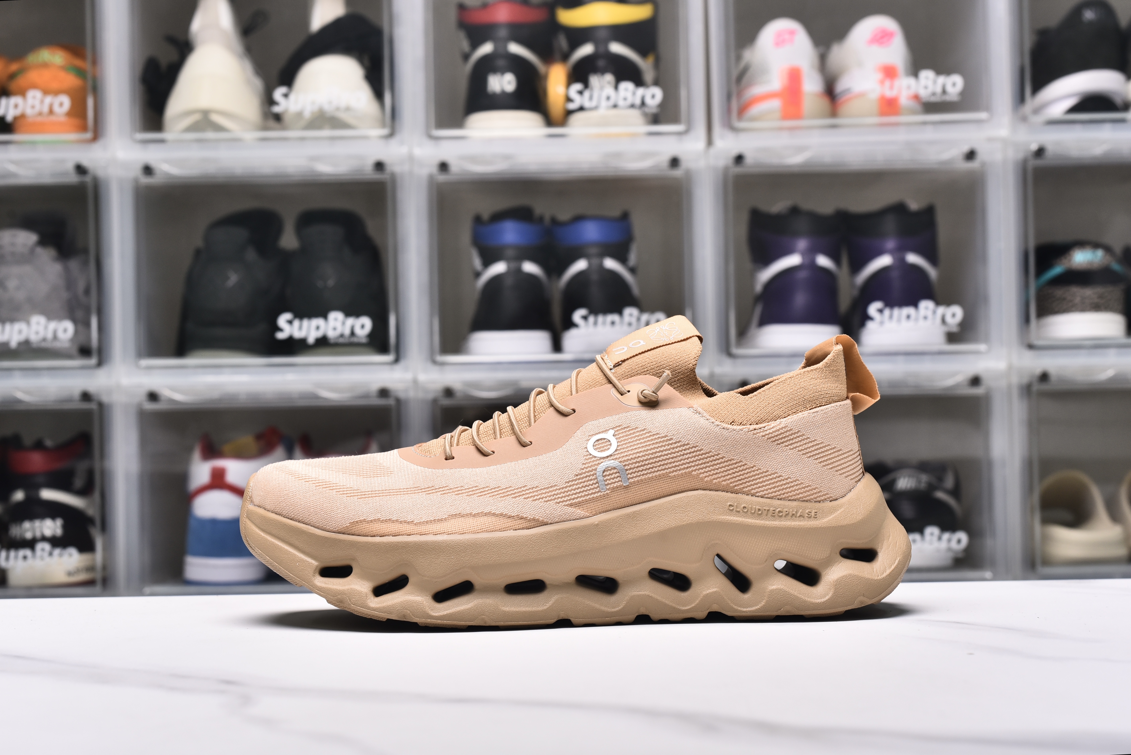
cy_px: 378
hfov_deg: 39.6
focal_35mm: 50
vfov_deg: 27.0
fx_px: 1571
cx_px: 566
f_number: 9.5
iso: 500
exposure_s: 1/180
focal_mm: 50
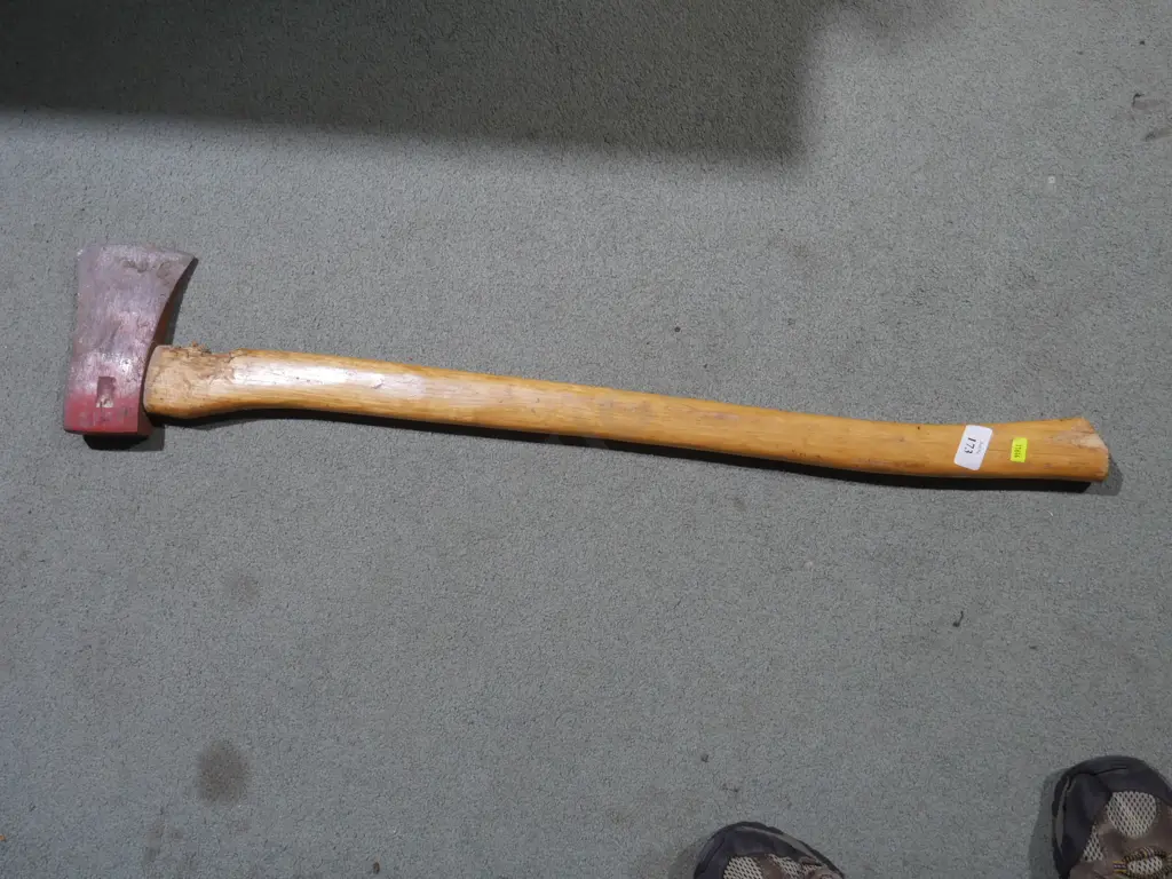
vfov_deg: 39.7
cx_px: 586
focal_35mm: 36
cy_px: 440
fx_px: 1219
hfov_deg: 51.4
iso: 500
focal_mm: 18
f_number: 4
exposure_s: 1/60
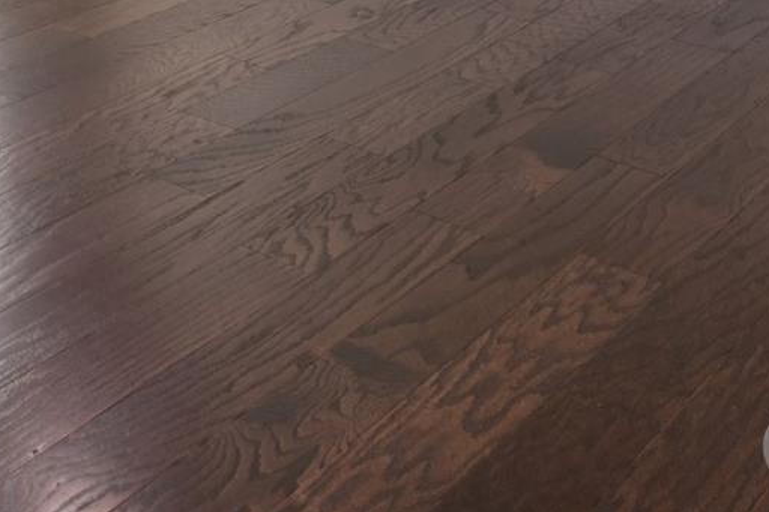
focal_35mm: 67
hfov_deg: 29.3
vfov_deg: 16.4
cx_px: 129
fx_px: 1426
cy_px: -465
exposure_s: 1/2.5
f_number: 13
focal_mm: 16.7
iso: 100
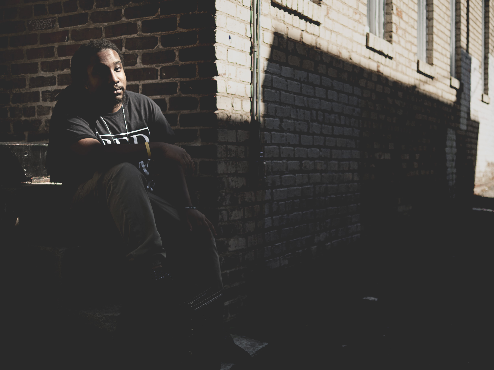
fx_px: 714
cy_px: 185
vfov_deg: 29.1
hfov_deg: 38.2
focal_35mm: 50
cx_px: 247
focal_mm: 25
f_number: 1.4
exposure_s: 1/60
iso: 100
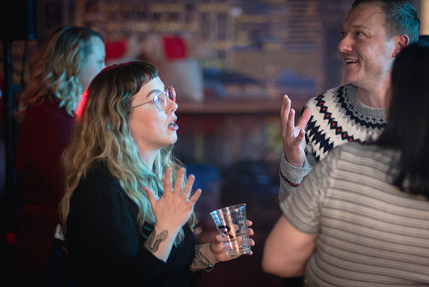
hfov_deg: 15.0
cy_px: 130
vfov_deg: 10.1
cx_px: 312
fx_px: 1619
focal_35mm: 136
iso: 5000
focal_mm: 85
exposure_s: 1/200
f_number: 1.8
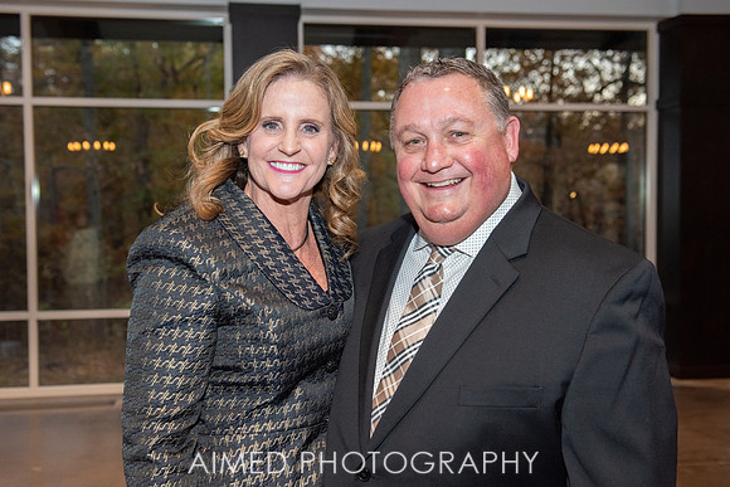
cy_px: 243
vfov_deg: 32.8
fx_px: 827
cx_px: 350
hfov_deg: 47.6
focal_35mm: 41
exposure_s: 1/250
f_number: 4
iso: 800
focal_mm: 38
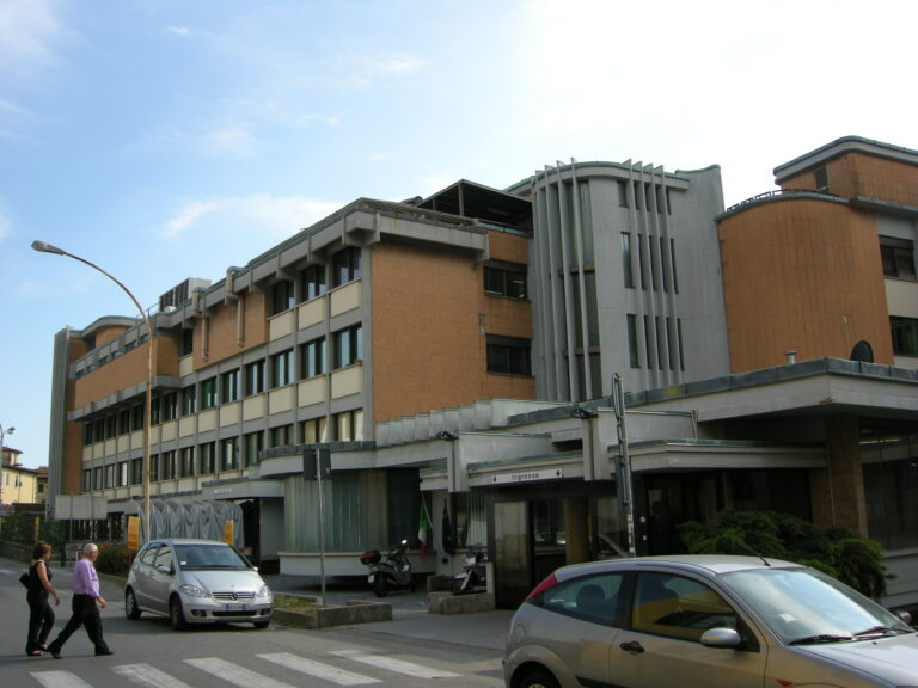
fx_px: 955
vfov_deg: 39.7
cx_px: 459
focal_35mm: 36
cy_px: 344
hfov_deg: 51.4
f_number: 4.8
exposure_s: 1/255
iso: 64
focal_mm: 7.5
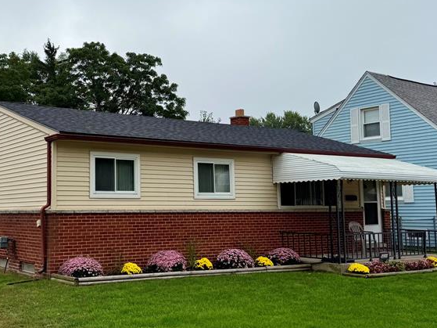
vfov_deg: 32.9
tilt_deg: +6.6
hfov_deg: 41.6
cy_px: 154
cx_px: 108
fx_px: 555
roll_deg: +0.7
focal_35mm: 44
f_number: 1.78
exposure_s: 1/6173
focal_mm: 6.76
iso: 80
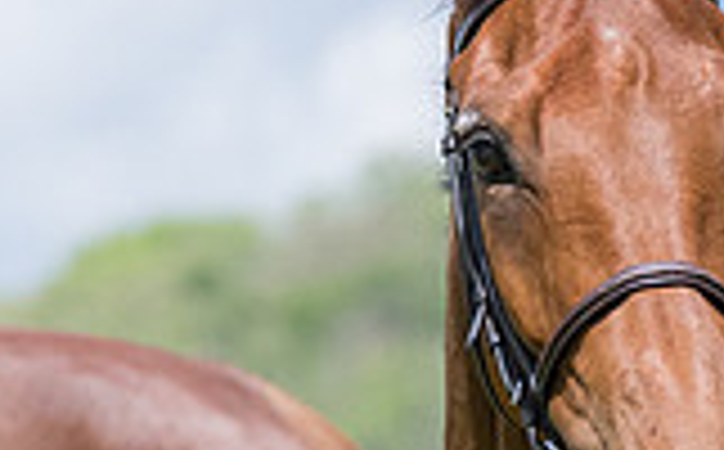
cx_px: 785
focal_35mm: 779
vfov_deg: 1.7
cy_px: 544
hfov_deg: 2.7
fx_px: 15344
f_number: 4
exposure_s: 1/8000
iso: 800
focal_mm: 115
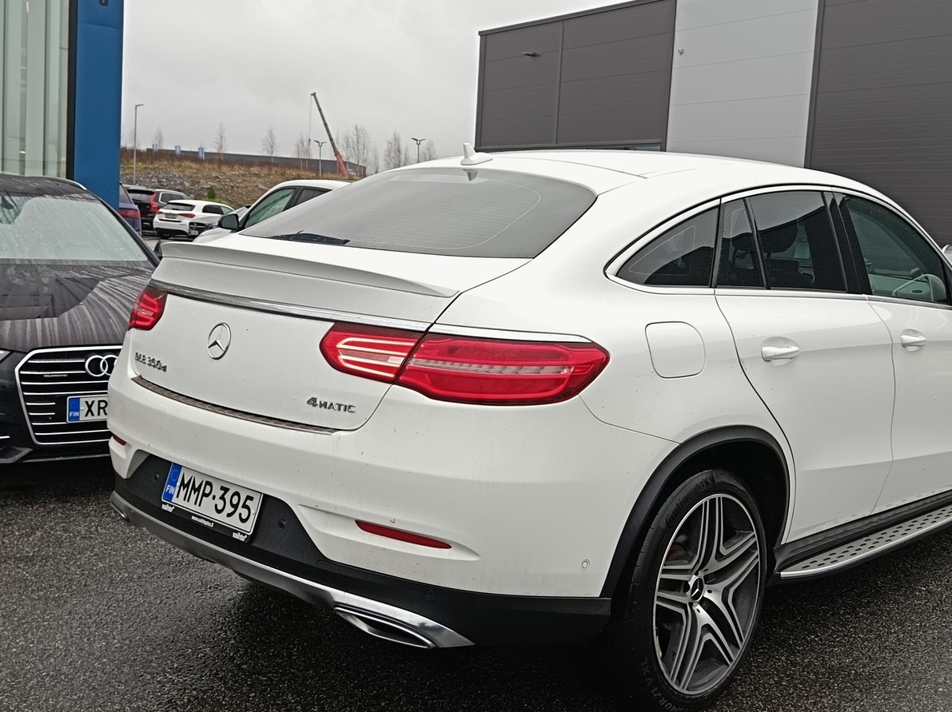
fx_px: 1099
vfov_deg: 35.9
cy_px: 316
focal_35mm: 40
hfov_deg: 46.7
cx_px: 546
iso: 332
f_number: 1.75
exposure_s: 1/120
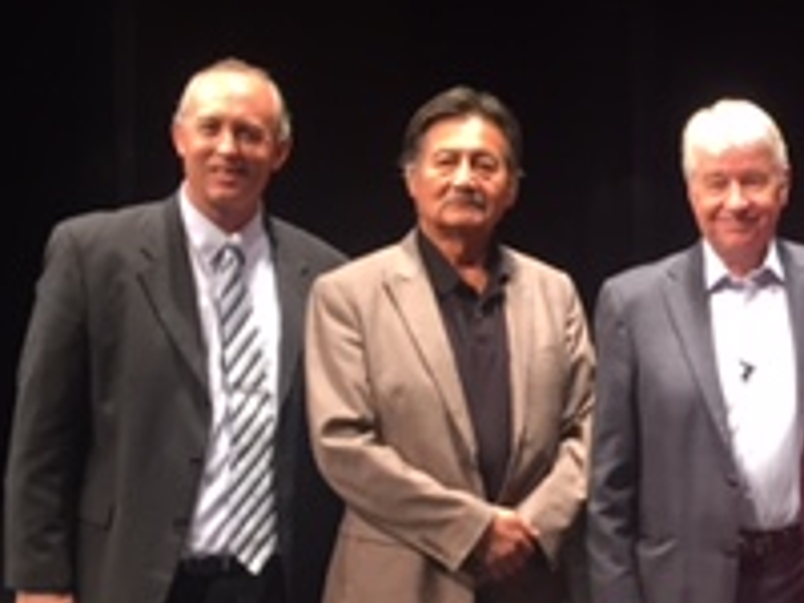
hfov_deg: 20.1
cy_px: 511
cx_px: 880
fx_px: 2160
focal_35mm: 93
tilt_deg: -7.9
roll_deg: -1.8
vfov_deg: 15.7
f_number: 2.2
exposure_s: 1/30
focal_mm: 4.15
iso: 80
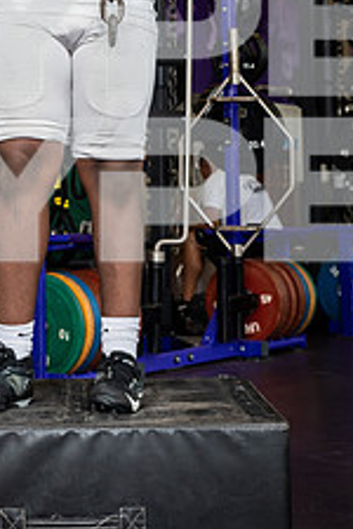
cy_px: 26
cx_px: 78
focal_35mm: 92
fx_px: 1353
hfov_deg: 14.8
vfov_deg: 21.5
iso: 500
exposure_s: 1/250
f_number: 5.6
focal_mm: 46
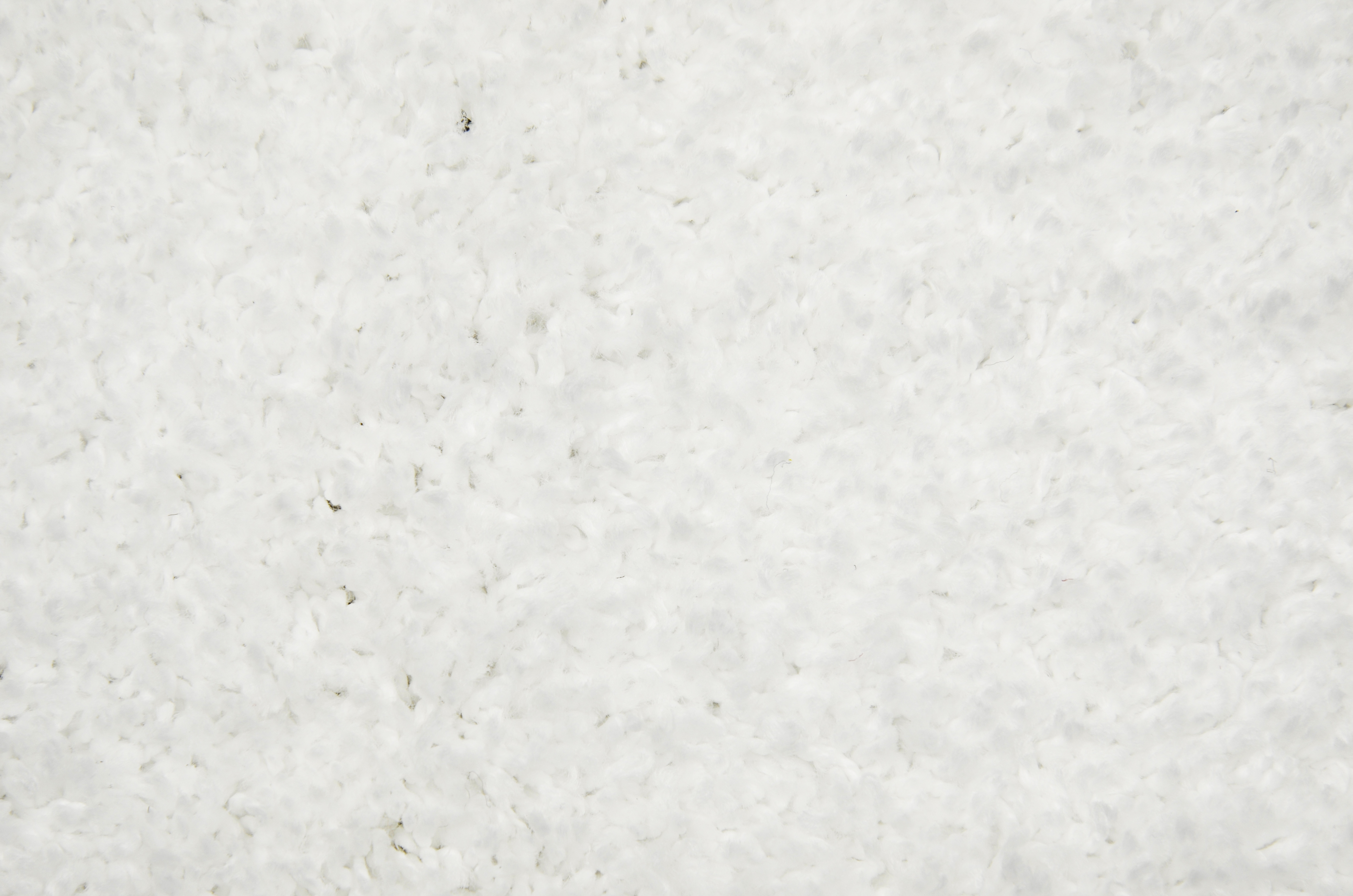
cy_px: 448
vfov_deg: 10.7
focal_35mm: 128
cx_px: 676
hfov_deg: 16.1
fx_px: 4782
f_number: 5.6
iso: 125
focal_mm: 85
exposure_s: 1/125
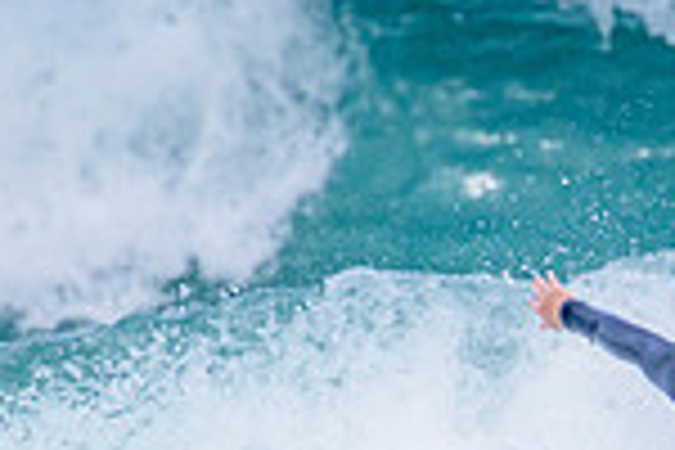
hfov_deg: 0.7
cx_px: 846
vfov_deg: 0.4
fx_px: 59433
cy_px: 776
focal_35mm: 3170
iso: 1000
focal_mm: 800
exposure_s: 1/2000
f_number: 11
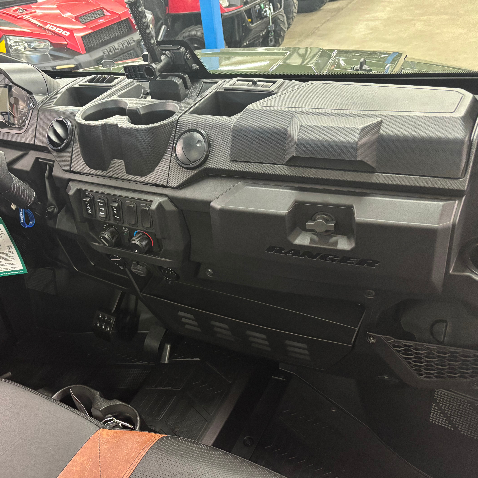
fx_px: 484
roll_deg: +11.0
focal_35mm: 31
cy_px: 239
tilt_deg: -33.8
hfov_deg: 52.2
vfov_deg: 52.5
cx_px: 191
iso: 500
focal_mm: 5.96
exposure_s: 1/30
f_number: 1.6
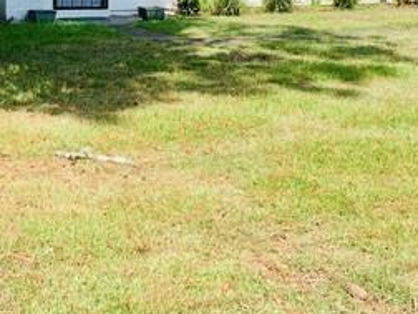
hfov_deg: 29.1
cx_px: 133
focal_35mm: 66
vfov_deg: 21.6
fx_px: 797
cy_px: 8
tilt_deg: -5.3
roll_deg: +0.0
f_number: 1.8
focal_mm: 4.25
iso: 25
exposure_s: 1/1136
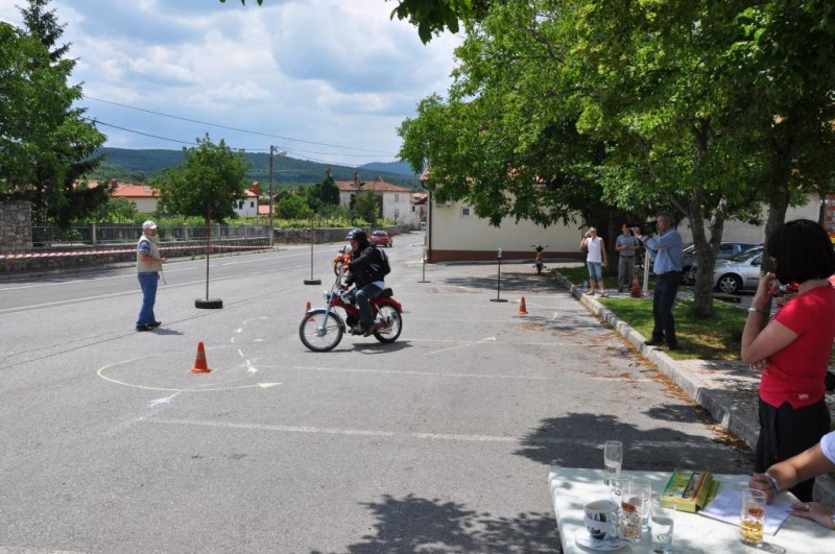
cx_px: 418
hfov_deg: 59.6
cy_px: 277
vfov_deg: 41.6
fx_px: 730
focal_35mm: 32
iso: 200
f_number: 10
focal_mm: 21
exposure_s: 1/400
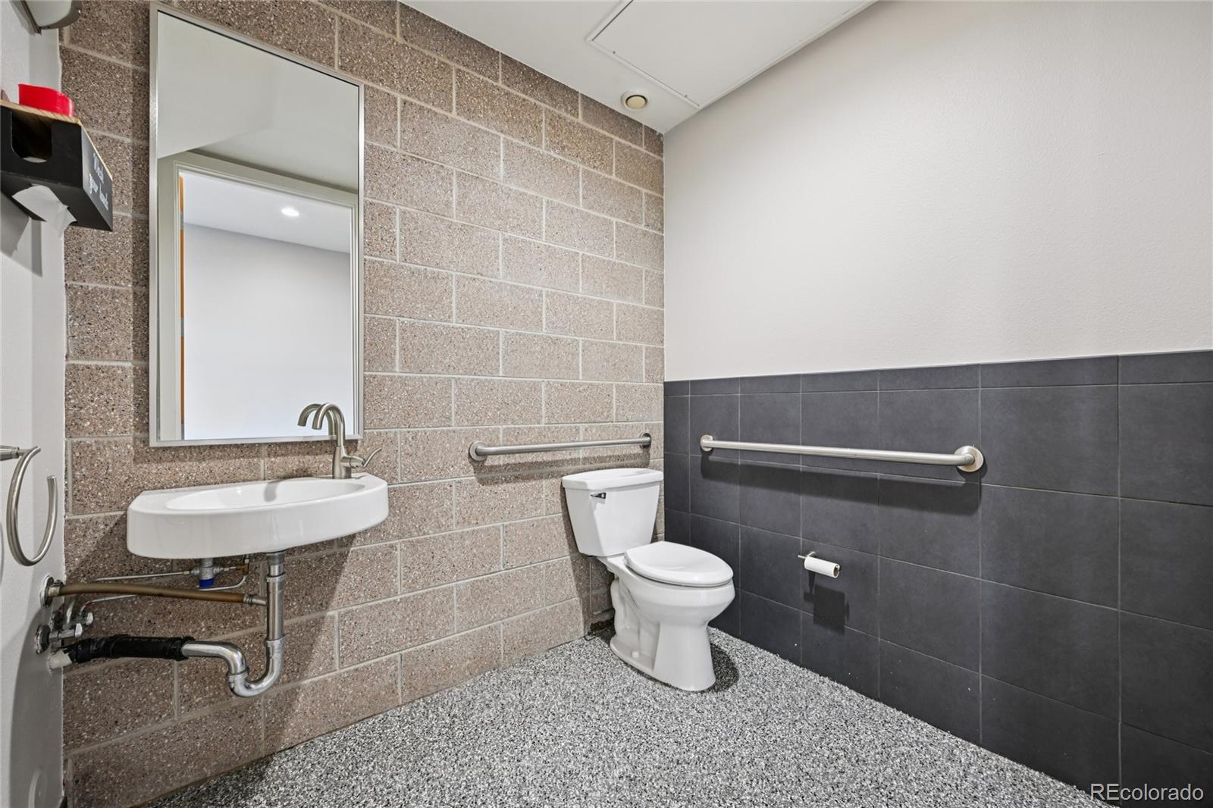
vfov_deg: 81.2
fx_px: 472
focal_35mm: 14
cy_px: 404
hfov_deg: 104.3
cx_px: 606
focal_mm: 14
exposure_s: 1/2
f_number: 10
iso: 400
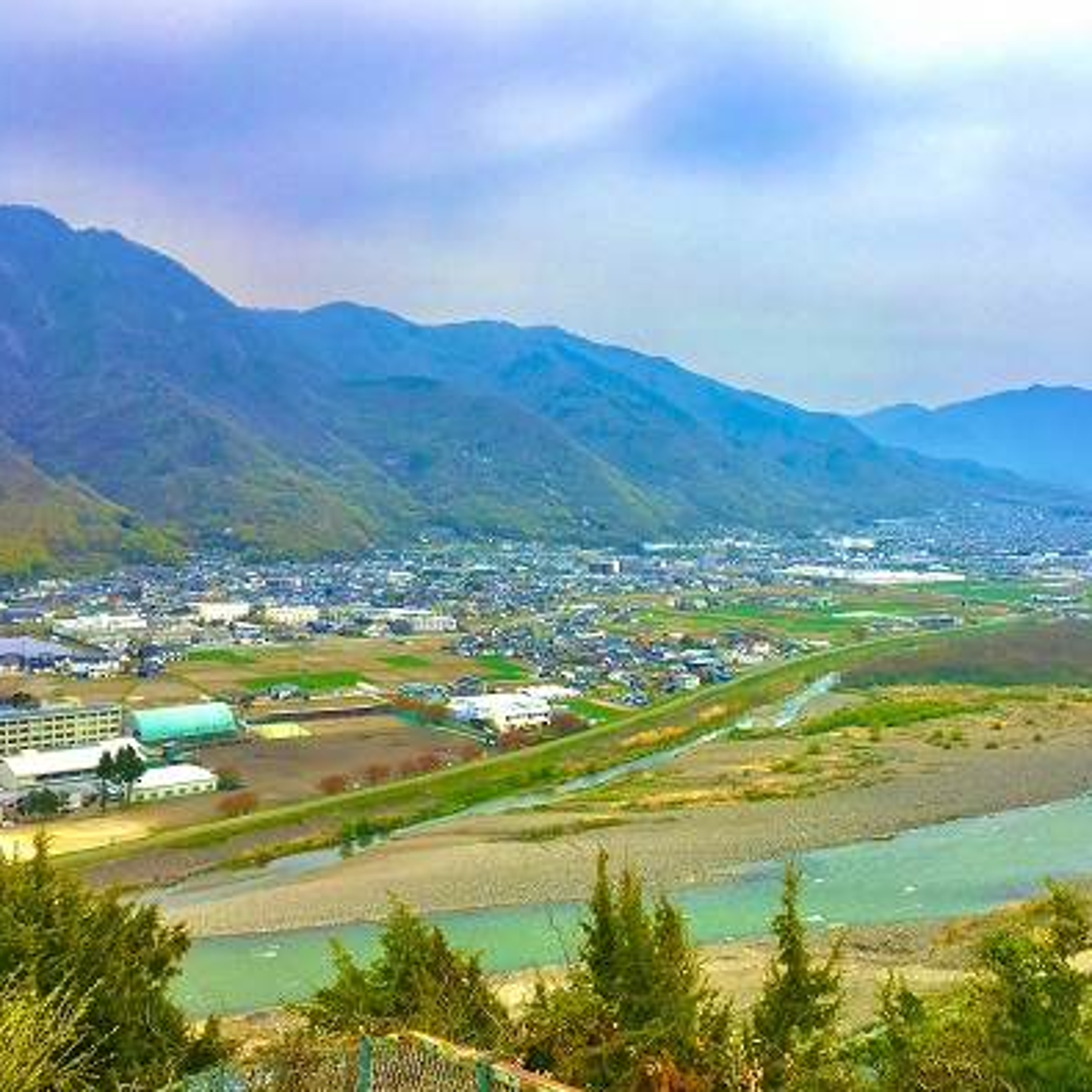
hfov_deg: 46.4
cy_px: 535
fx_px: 1249
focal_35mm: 35
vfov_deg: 47.2
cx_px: 735
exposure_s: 1/2137
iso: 25
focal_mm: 4.15
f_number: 2.2
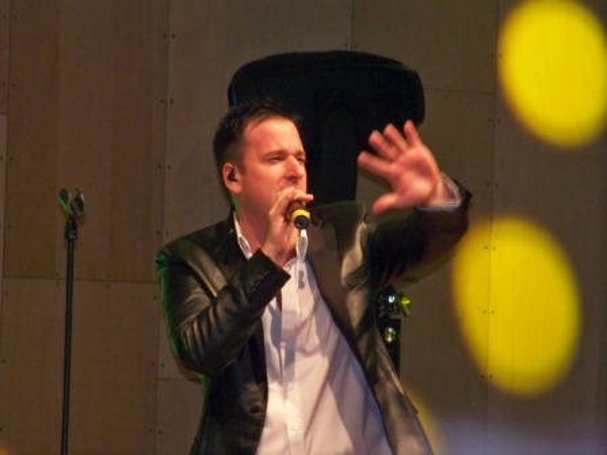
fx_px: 6944
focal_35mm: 396
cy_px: 228
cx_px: 304
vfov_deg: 3.8
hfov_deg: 5.0
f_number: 4.8
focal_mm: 70.2
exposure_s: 1/50
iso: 400
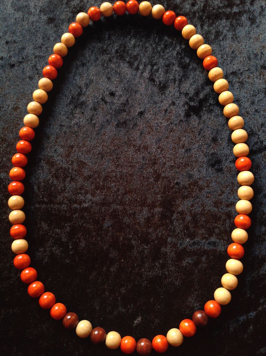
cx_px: 133
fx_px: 360
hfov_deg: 40.6
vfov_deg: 52.7
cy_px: 178
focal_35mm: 35
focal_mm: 4.28
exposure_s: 1/15
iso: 80
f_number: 2.4
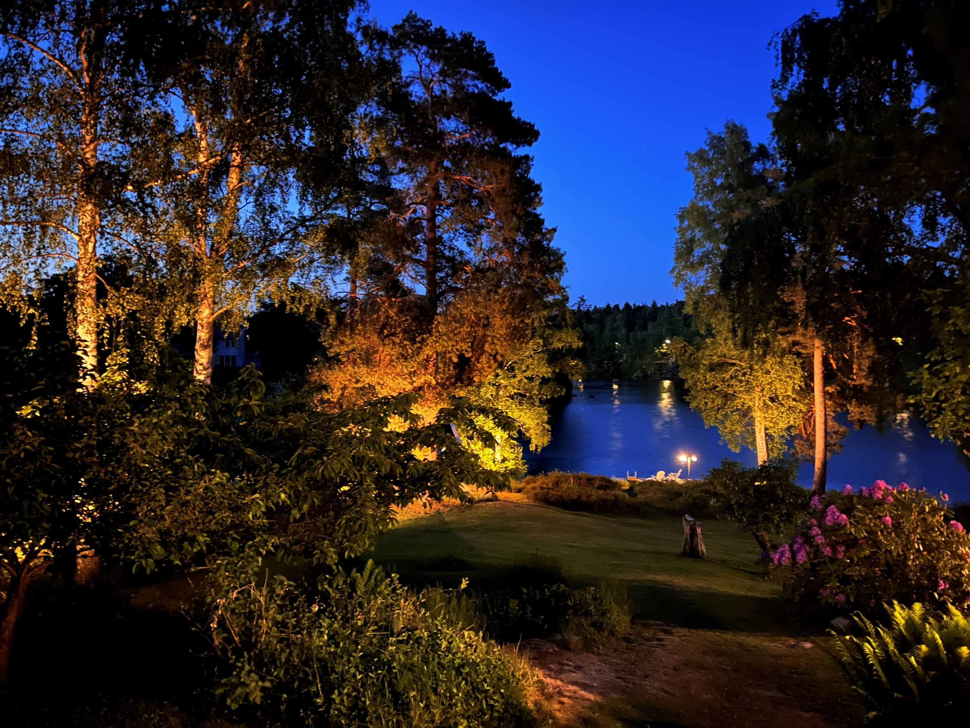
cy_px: 364
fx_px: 729
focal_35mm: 26
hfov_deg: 67.3
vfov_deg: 53.1
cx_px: 485
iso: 1000
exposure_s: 1/2
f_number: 1.6
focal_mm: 5.1
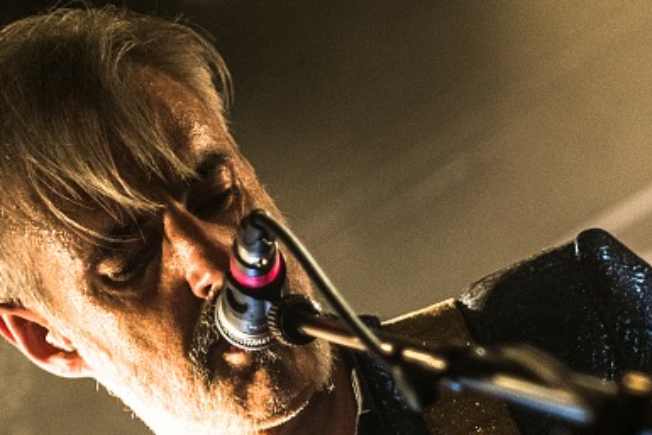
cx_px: 501
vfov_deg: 8.7
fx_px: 2844
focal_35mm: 157
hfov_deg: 13.0
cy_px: 320
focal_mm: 56
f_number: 2.8
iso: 640
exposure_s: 1/100
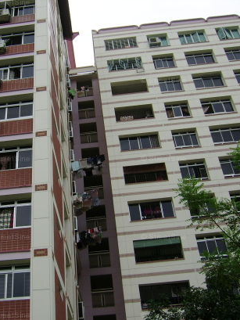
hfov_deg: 30.1
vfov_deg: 40.4
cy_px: 160
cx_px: 43
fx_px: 434
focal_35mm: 47
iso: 50
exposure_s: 1/500
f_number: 5.8
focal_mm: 5.95
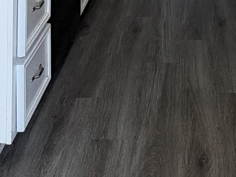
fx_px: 518
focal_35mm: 76
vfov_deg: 15.2
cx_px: 198
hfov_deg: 25.1
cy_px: -190
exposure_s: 1/120
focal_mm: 2.22
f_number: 2.2
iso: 250
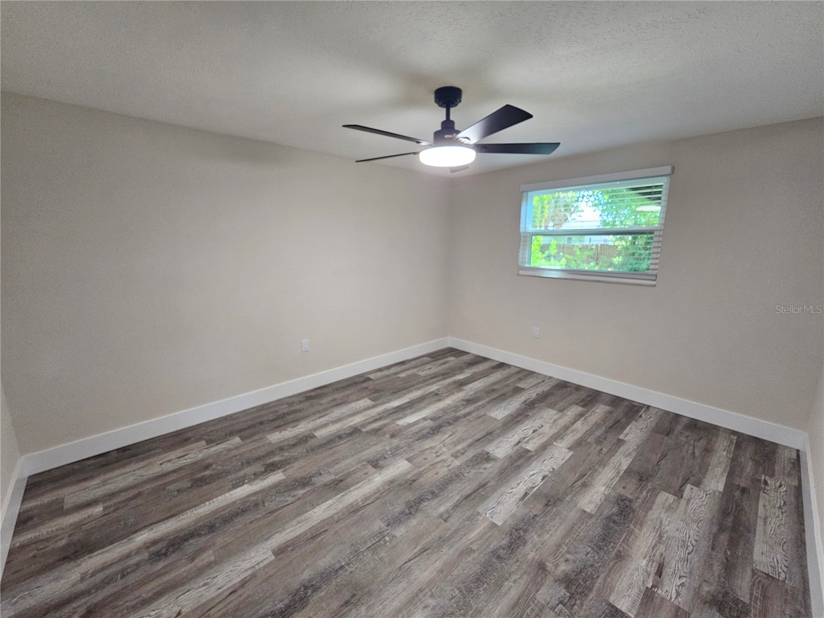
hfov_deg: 106.2
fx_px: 309
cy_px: 309
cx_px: 412
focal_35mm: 13
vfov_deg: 89.9
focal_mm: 2.2
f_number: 2.2
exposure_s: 1/60
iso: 320
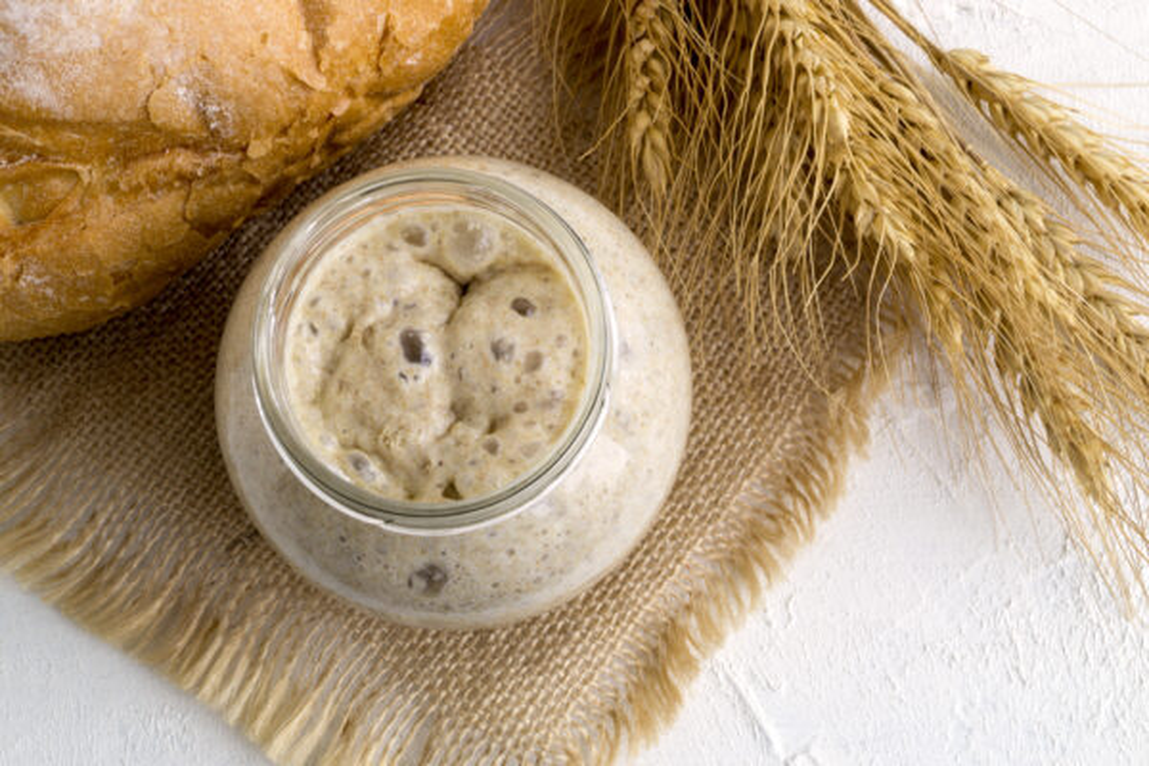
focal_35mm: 60
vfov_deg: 22.6
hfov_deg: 33.4
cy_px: 383
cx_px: 574
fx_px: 1915
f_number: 22
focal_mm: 40
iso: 200
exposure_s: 1/3
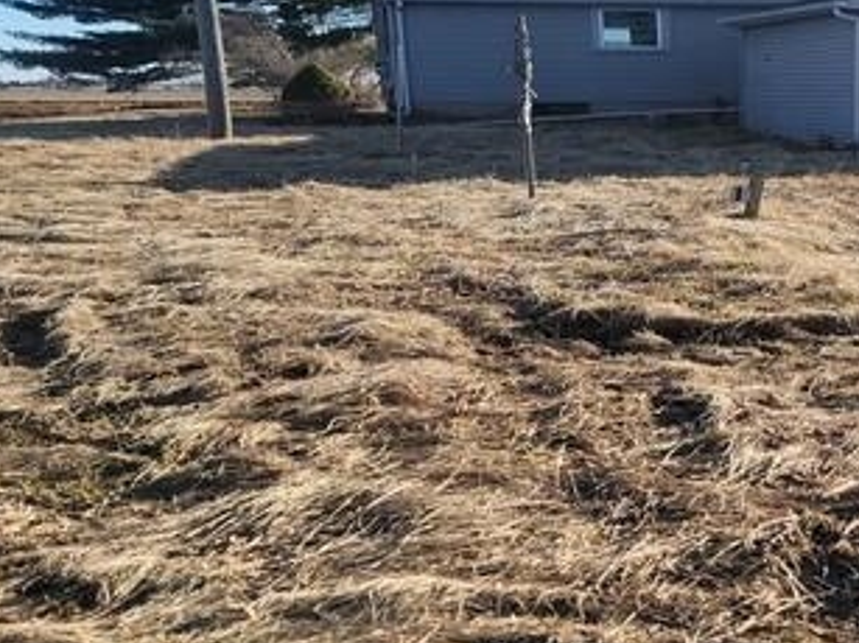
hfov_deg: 36.3
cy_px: 285
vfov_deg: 29.1
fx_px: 1240
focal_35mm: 50
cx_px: 739
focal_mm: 6.7
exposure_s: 1/750
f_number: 1.8
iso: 16
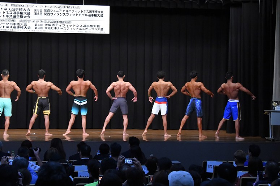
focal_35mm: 93
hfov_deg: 21.9
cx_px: 140
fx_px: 723
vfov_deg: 14.7
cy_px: 93
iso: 8000
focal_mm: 62
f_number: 5.6
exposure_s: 1/400
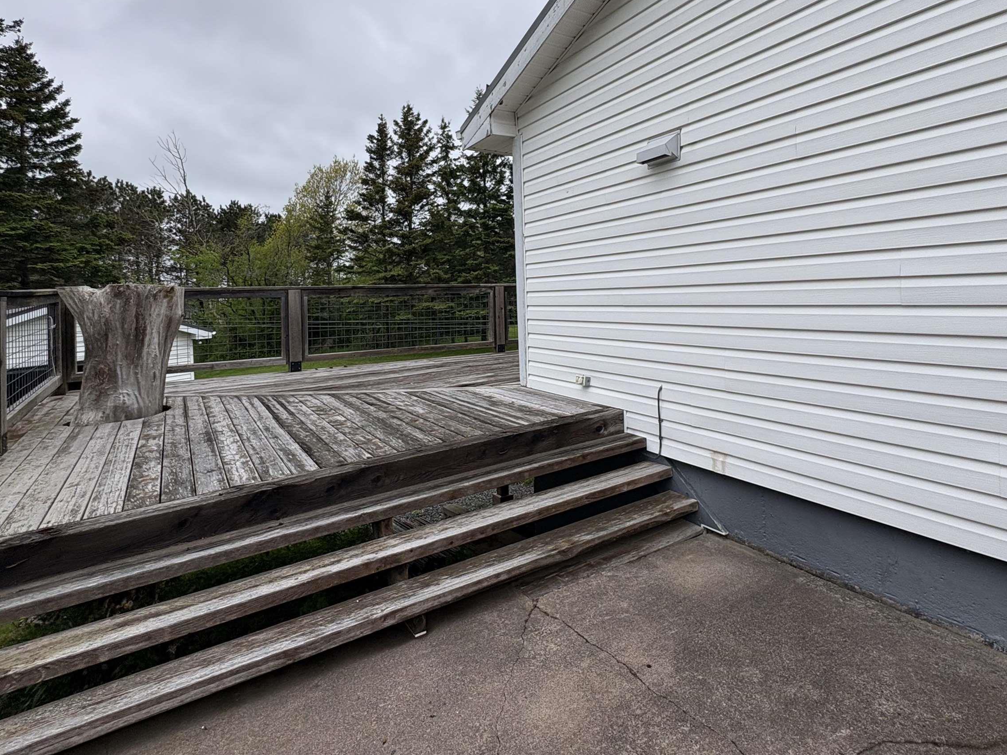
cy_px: 288
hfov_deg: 84.5
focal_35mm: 19
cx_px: 540
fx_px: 553
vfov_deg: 67.7
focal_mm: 2.22
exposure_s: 1/1020
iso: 50
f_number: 2.2
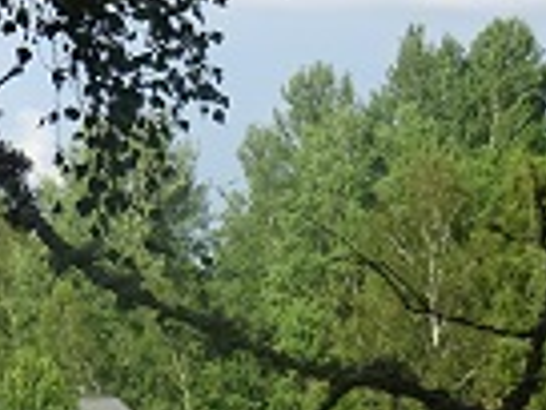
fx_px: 6435
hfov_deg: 4.8
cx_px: -80
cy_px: 342
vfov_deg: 3.6
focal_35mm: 408
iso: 80
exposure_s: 1/320
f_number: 5.6
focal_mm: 23.73
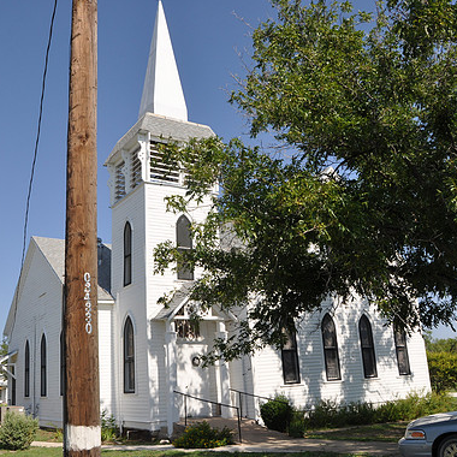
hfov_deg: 47.0
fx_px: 523
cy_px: 229
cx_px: 186
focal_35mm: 35
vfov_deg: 47.2
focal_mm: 18
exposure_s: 1/160
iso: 200
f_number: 13
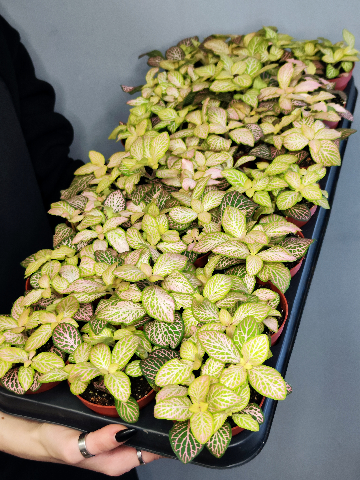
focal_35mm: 23
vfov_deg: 73.9
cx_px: 180
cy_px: 240
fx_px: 319
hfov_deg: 58.9
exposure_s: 1/69.2
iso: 1400
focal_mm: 7.01
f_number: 1.69
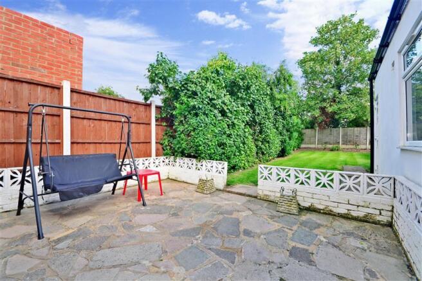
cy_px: 140
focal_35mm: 15
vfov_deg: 77.3
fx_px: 176
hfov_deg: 100.4
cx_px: 211
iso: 200
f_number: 14
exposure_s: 1/20
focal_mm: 10
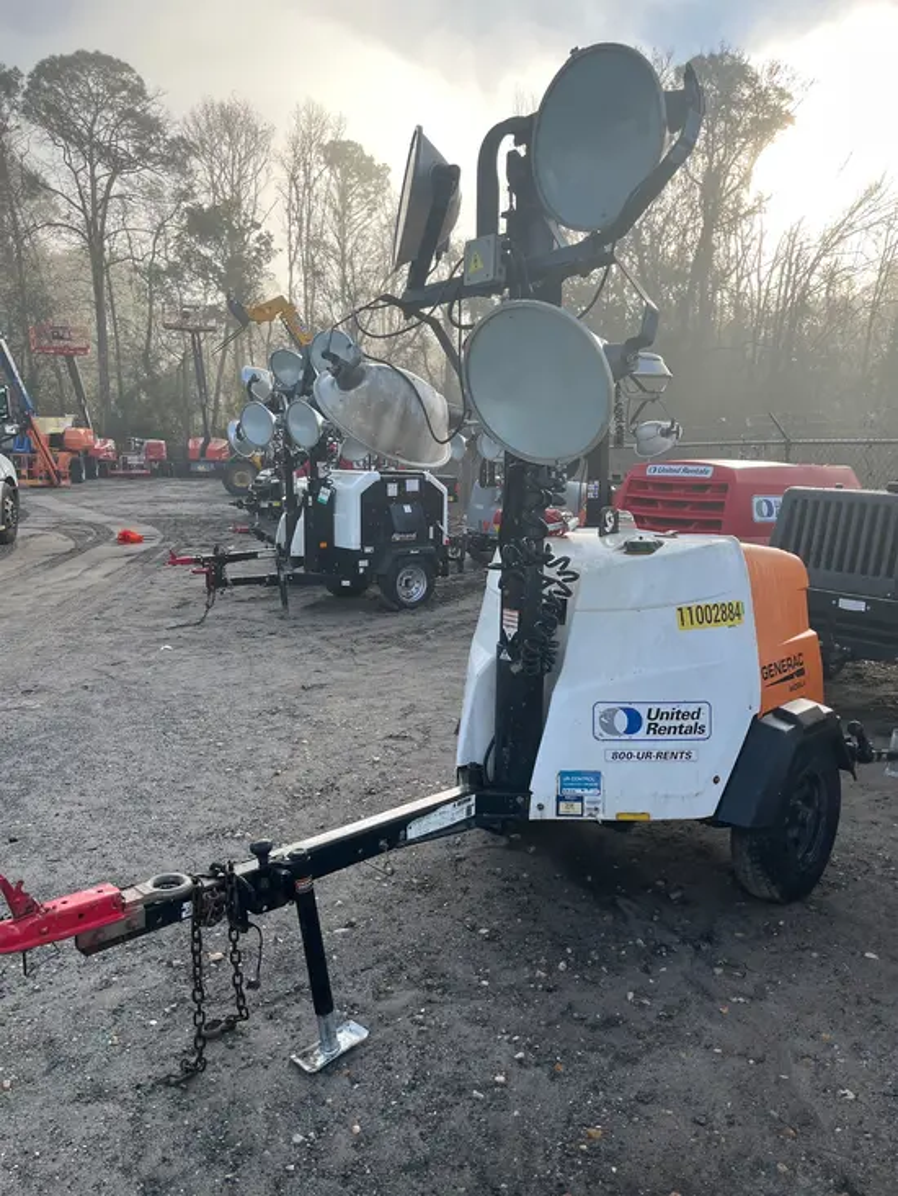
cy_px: 598
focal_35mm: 26
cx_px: 449
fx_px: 899
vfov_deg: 67.3
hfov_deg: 53.1
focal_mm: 5.1
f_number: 1.6
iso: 50
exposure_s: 1/1252
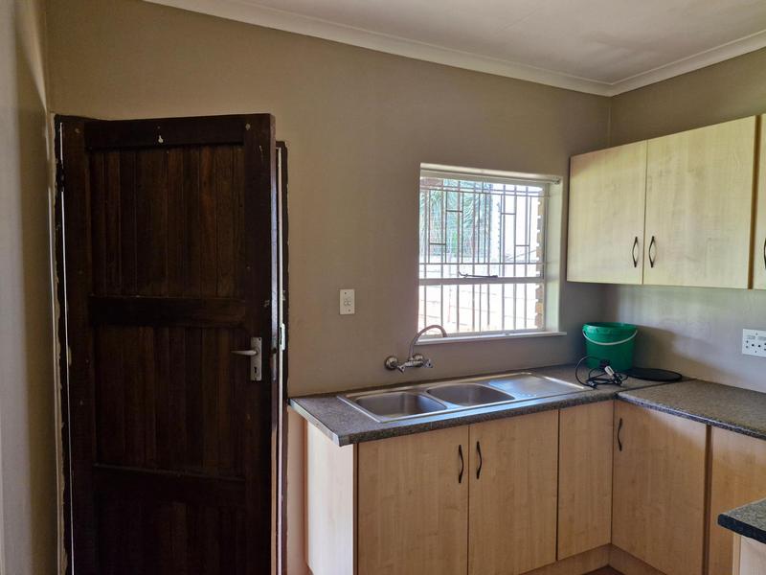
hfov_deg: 73.9
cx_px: 383
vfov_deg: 58.9
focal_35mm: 23
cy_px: 288
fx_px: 509
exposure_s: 1/100
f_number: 1.8
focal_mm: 5.54
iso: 250
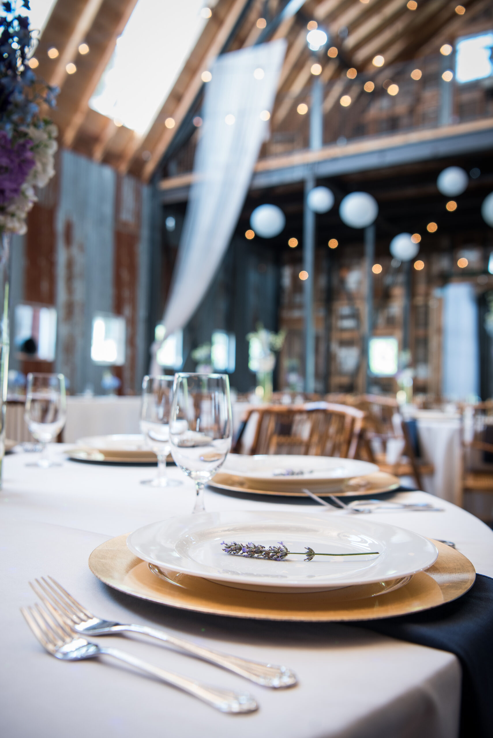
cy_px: 369
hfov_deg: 41.2
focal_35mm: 32
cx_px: 246
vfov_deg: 58.7
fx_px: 657
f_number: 4
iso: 320
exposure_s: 1/40
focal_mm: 32
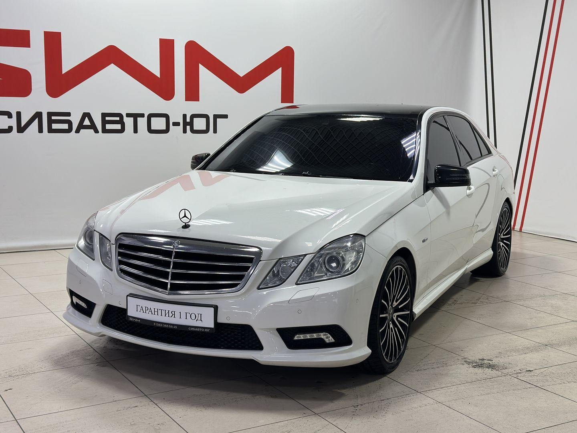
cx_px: 288
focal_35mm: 48
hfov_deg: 39.7
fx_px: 800
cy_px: 216
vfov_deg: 30.3
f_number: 1.78
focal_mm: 6.86
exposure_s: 1/107
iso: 64
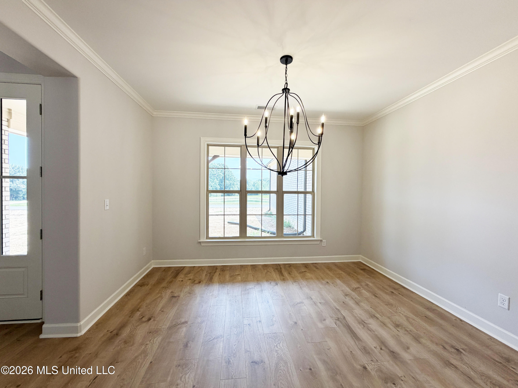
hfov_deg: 102.1
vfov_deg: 85.7
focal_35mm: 14
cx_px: 259
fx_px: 209
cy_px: 194
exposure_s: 1/120
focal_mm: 2.22
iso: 64
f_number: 2.2
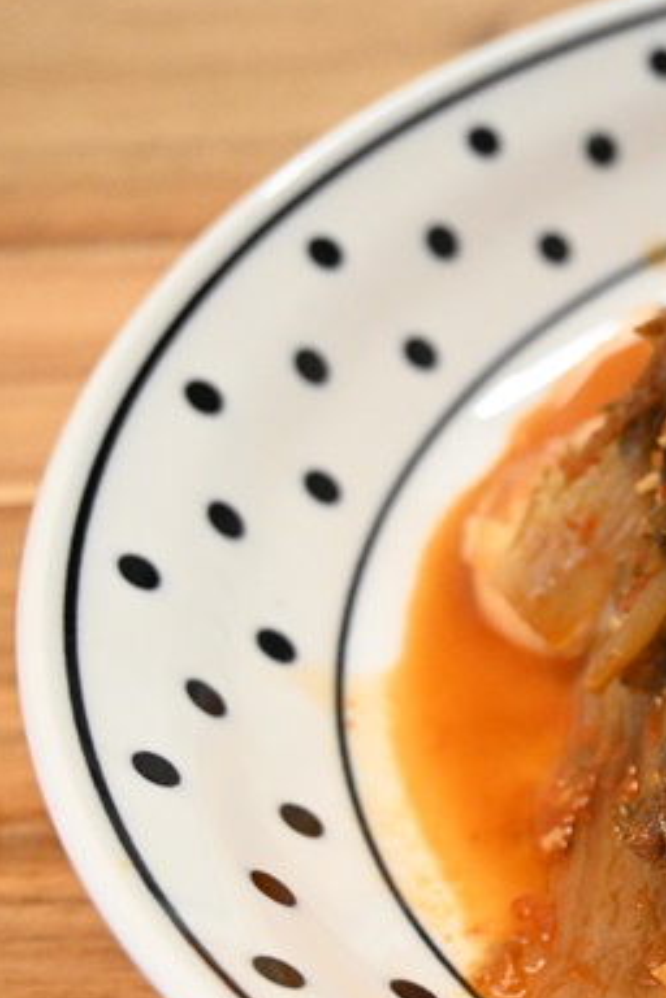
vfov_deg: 26.6
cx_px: 1155
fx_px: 2114
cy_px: 581
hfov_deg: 15.6
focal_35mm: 76
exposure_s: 1/250
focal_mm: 32.5
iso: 5000
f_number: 6.3
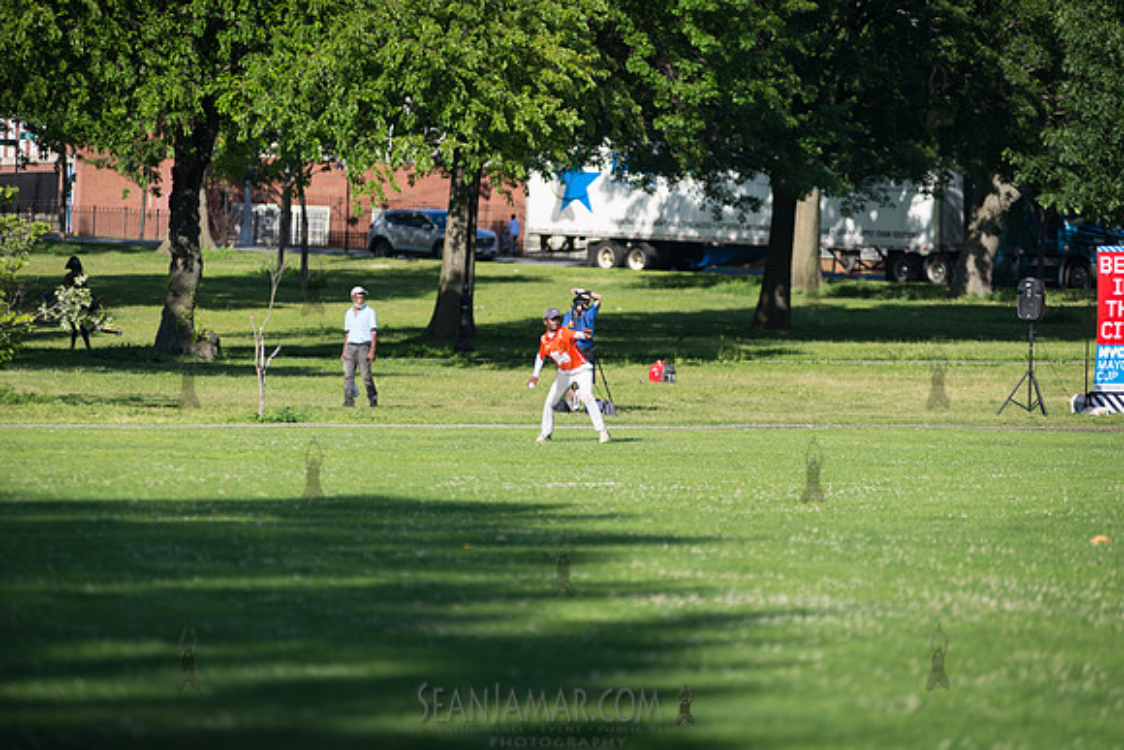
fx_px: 6246
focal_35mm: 200
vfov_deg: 6.9
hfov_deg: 10.3
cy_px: 375
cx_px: 562
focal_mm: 200
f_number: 2.8
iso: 200
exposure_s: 1/2500
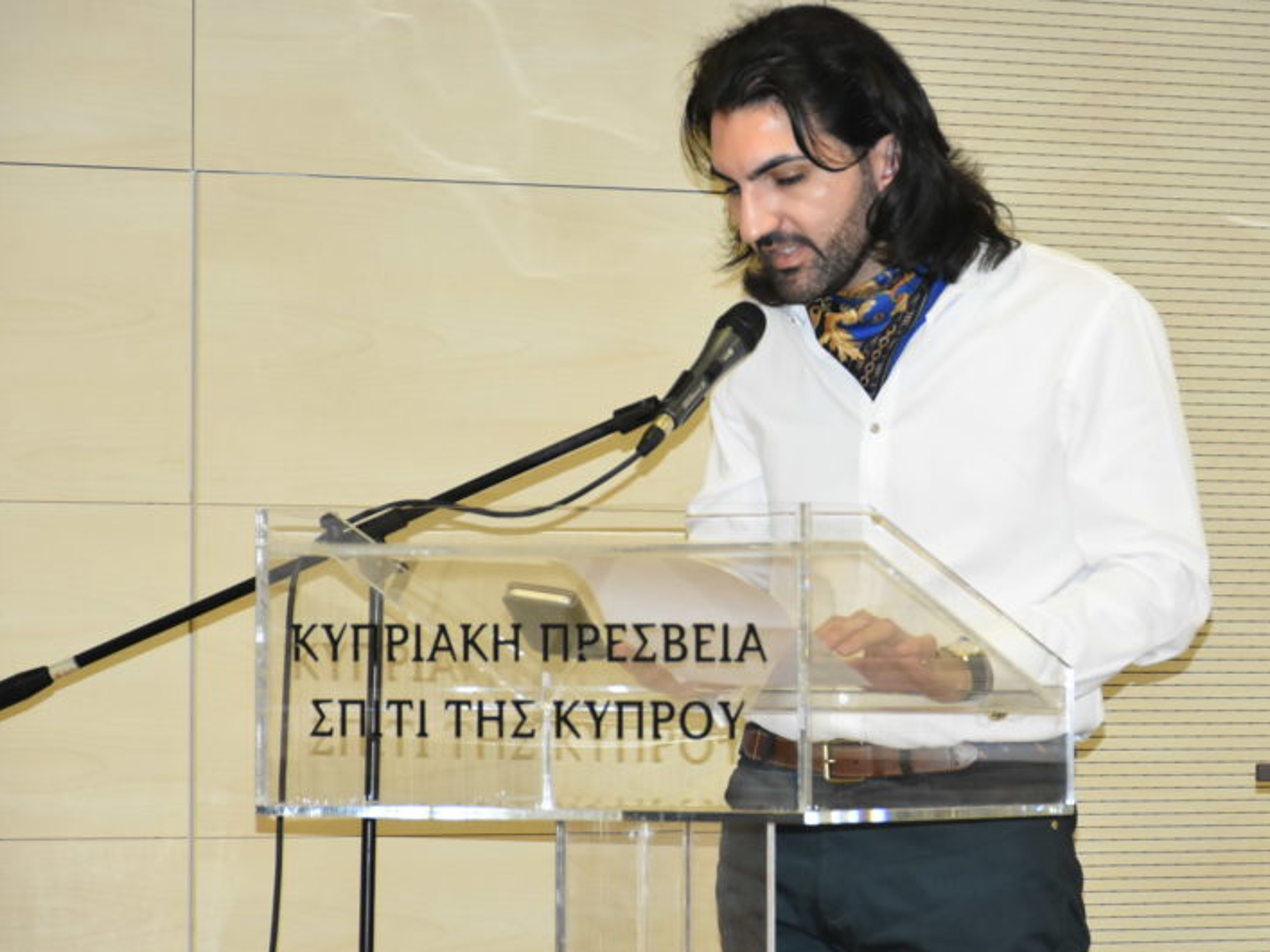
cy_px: 454
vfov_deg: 7.5
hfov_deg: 9.9
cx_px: 902
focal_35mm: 199
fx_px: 7289
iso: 1600
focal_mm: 95
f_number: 5.6
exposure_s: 1/80
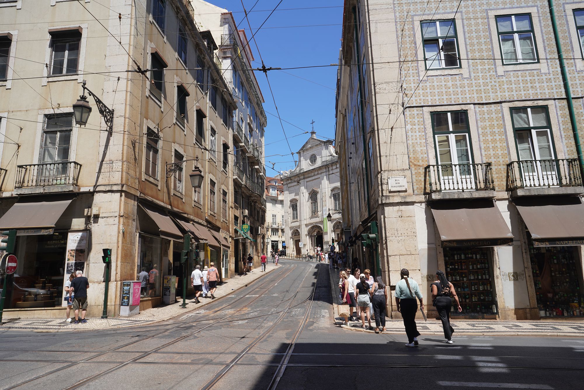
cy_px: 195
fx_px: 389
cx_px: 292
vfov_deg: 53.1
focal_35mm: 24
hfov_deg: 73.7
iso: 100
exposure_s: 1/100
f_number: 13
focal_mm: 24
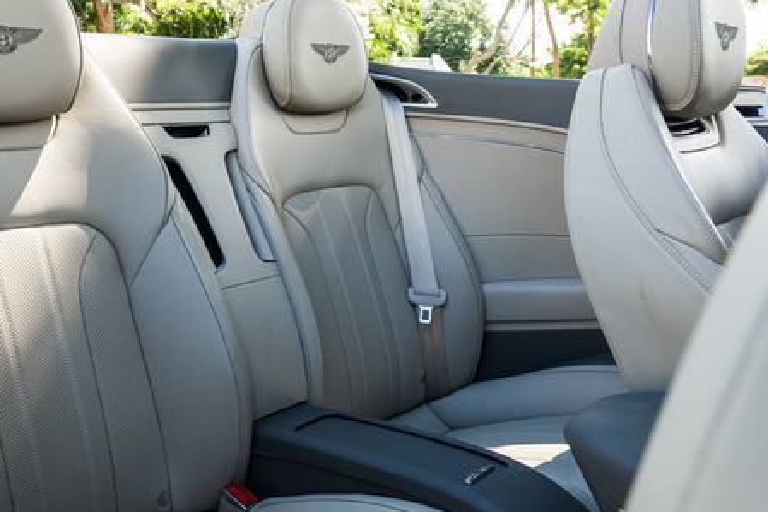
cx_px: 296
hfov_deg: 52.7
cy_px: 199
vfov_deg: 36.7
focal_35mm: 36
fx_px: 768
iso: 640
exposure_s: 1/80
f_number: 8
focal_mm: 24
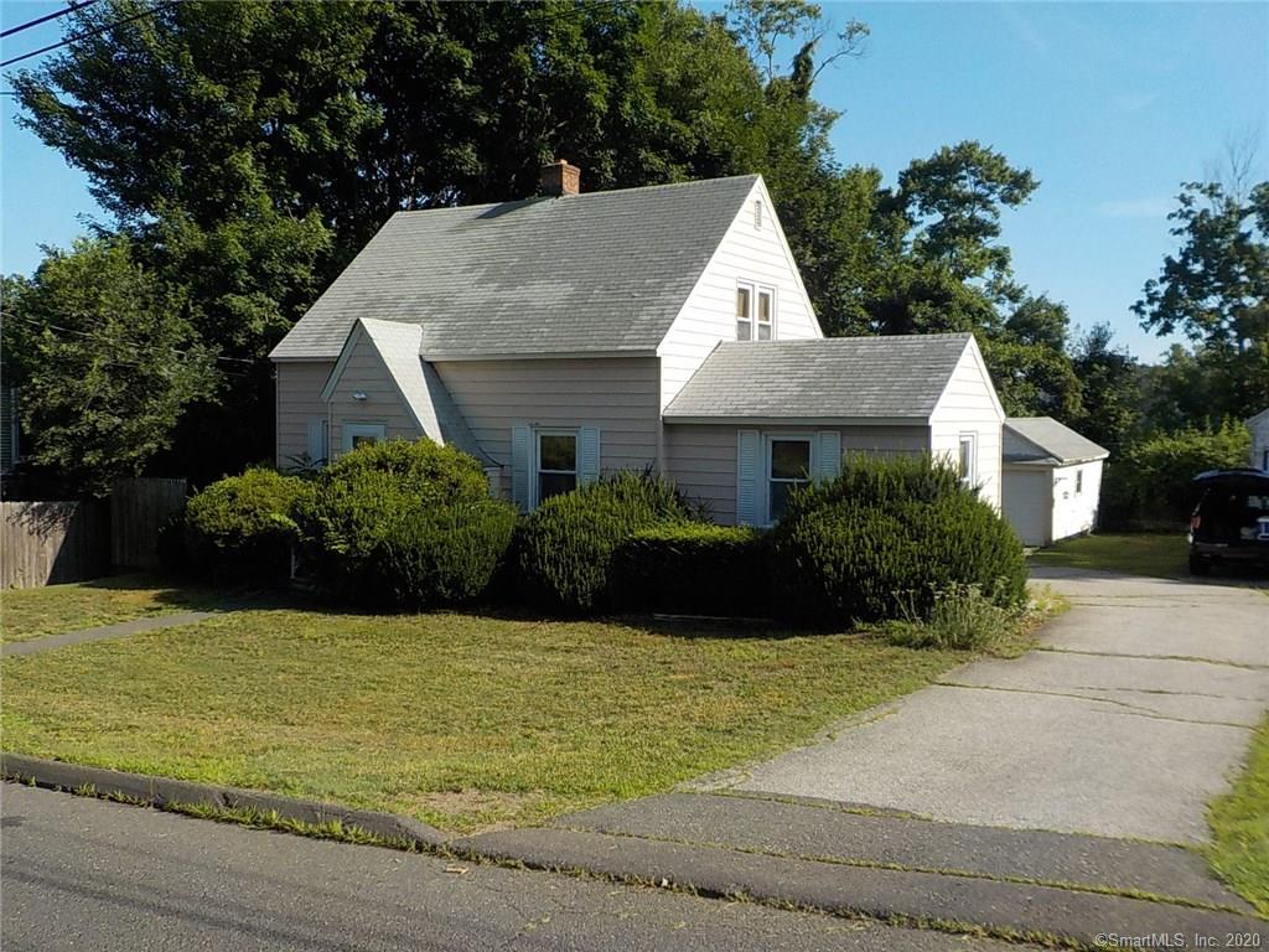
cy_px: 476
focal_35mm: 30
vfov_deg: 46.8
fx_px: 1100
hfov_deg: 60.0
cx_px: 634
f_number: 3.3
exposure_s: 1/1000
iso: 125
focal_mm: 4.1
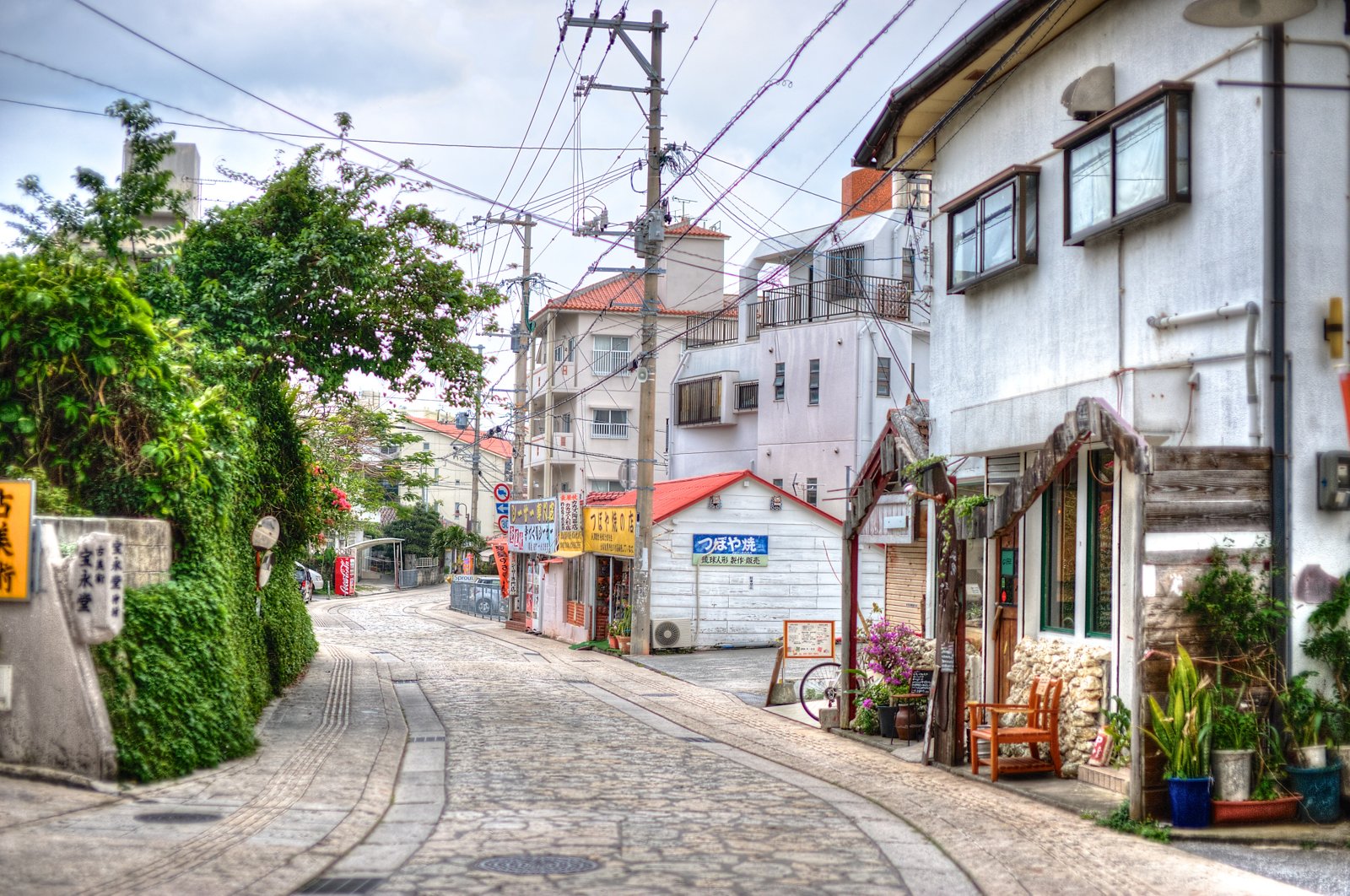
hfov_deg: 39.6
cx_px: 675
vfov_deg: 26.9
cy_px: 448
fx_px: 1872
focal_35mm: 50
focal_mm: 50
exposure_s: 1/1000
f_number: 1.4
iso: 200
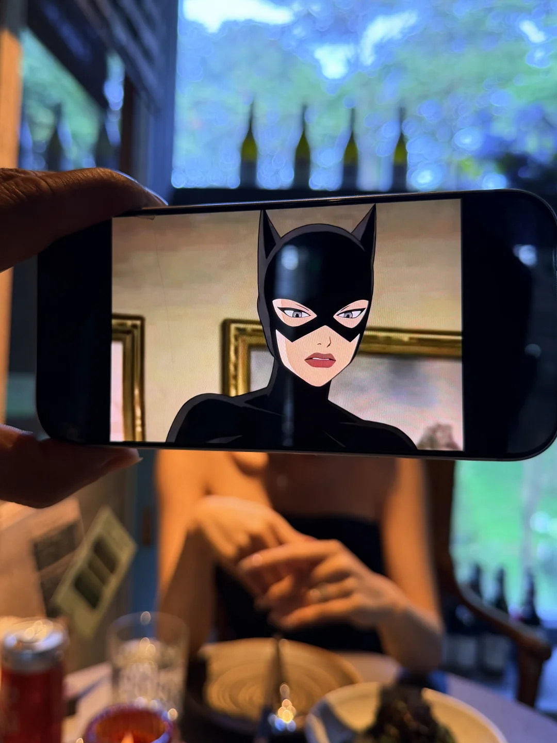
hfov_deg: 56.8
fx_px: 515
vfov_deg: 71.6
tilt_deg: -0.8
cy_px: 372
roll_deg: -2.9
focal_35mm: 24
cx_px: 278
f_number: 1.78
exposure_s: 1/60
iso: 160
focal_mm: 6.76
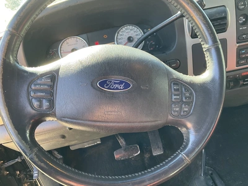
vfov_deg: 48.2
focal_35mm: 29
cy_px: 93
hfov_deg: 61.7
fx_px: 208
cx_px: 124
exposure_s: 1/86
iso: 64
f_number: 1.8
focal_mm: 3
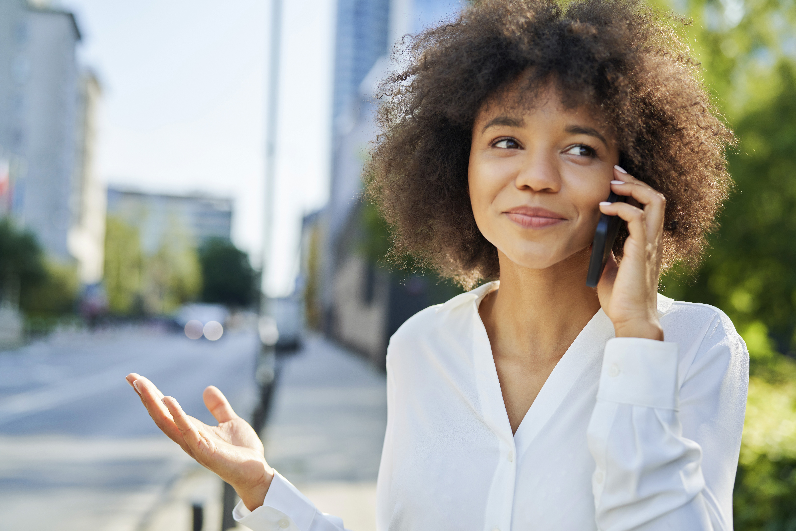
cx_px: 398
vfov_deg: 27.0
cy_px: 266
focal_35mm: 50
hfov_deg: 39.6
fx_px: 1105
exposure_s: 1/2000
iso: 250
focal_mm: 50
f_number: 2.2
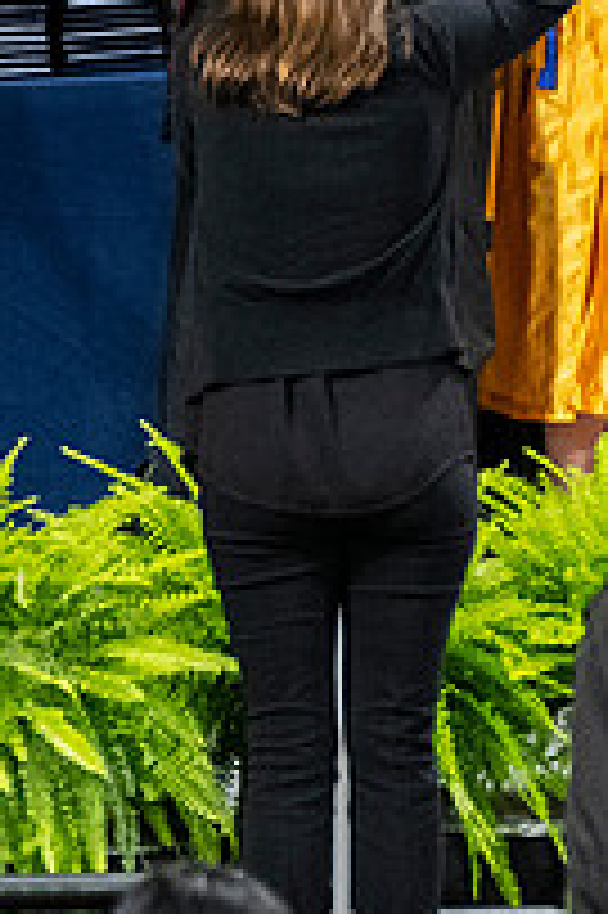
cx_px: 72
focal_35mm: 1125
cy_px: -33
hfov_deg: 1.2
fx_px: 28547
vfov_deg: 1.8
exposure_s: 1/200
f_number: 4
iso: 2000
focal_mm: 190
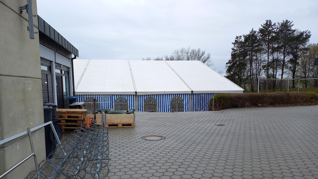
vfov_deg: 41.1
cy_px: 114
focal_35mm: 28
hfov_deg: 67.9
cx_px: 162
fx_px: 236
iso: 50
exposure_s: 1/996
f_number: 1.8
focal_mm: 4.65
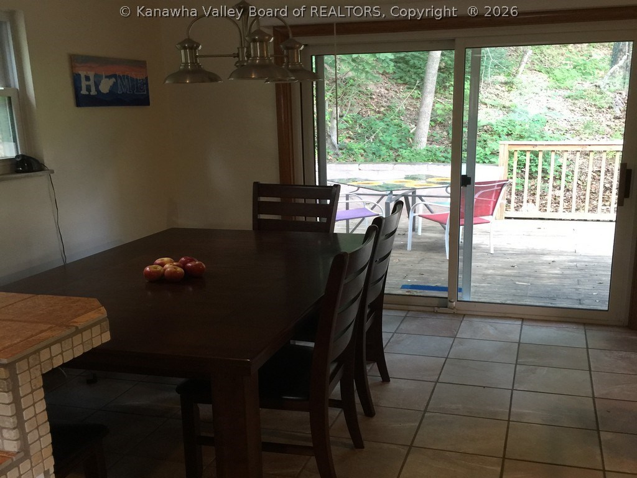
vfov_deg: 36.8
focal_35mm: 39
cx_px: 318
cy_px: 239
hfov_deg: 47.9
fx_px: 718
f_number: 2.2
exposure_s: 1/15
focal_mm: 4.15
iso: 80
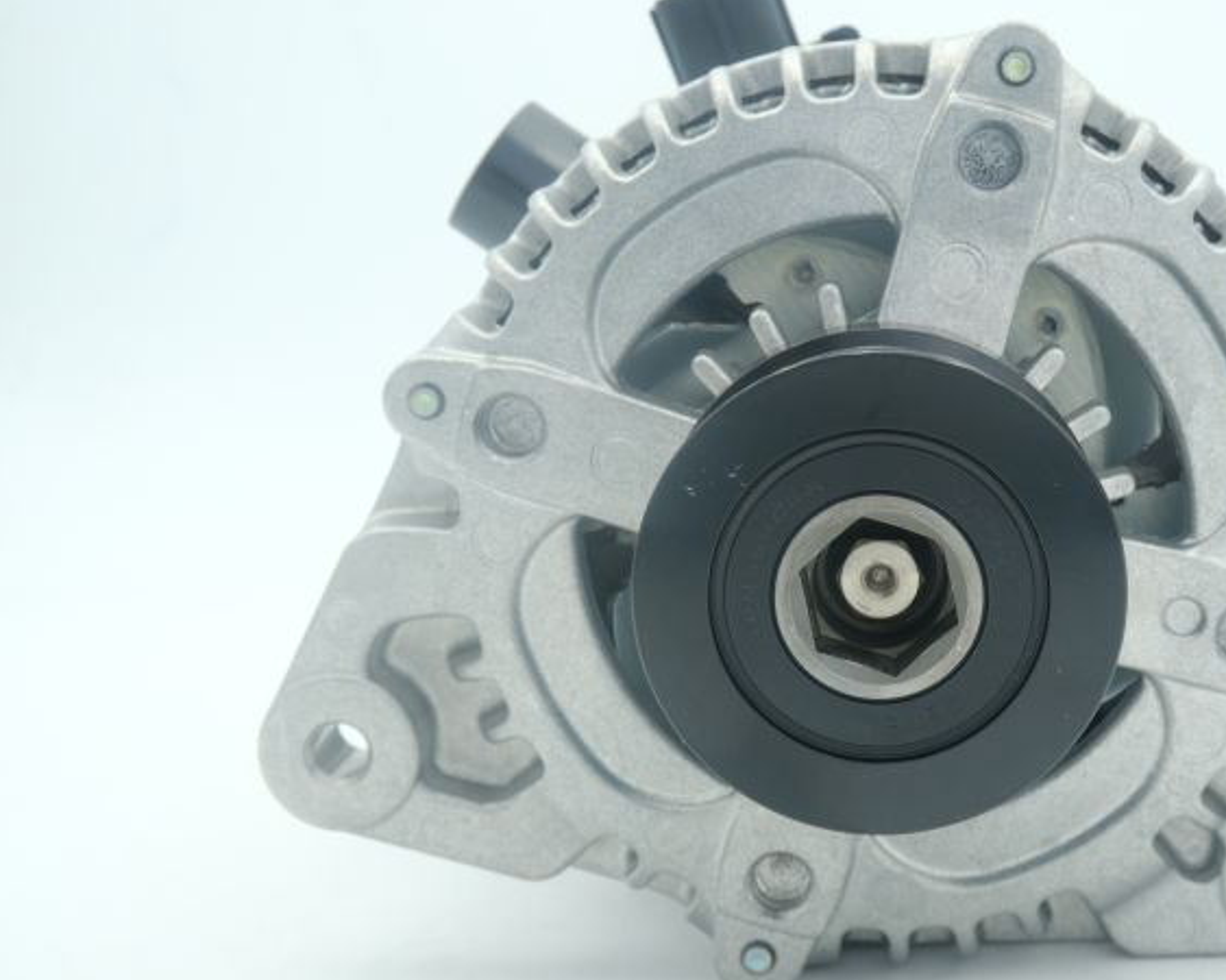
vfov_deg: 27.1
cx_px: 862
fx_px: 2031
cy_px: 469
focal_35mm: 56
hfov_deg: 33.2
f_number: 11
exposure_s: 1/20
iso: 200
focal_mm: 28
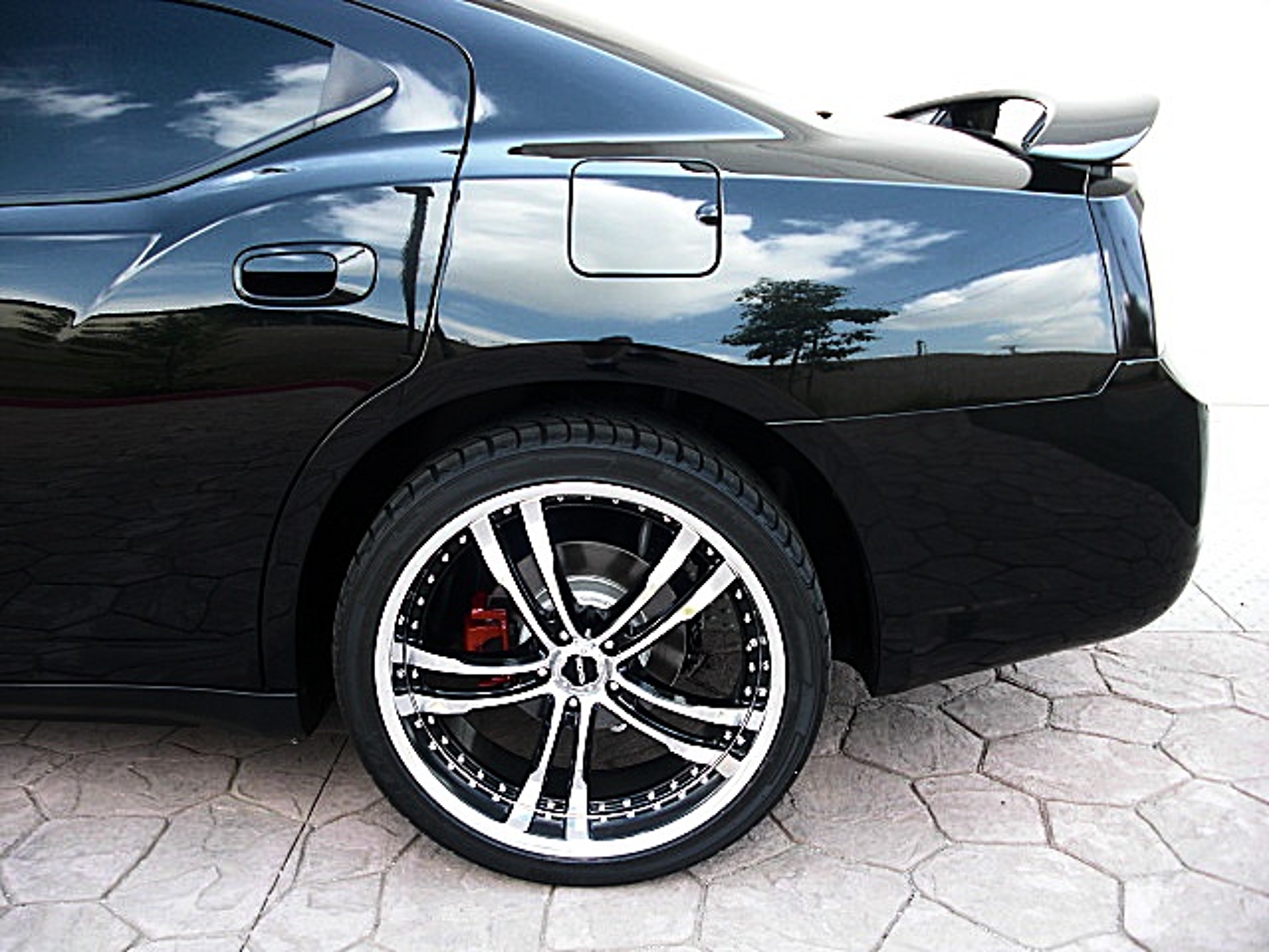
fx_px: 1320
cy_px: 476
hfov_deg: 51.4
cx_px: 634
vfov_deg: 39.7
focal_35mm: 36
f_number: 2.8
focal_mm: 6.3
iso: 100
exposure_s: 1/125
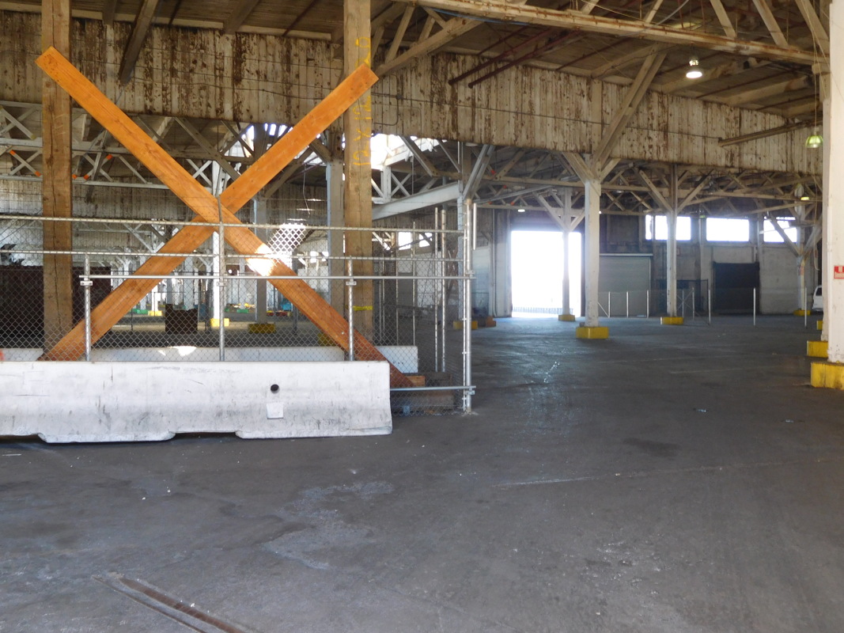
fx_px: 780
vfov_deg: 44.2
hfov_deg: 56.8
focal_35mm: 32
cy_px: 316
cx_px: 422
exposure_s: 1/30
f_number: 3.6
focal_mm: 5.7
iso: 200
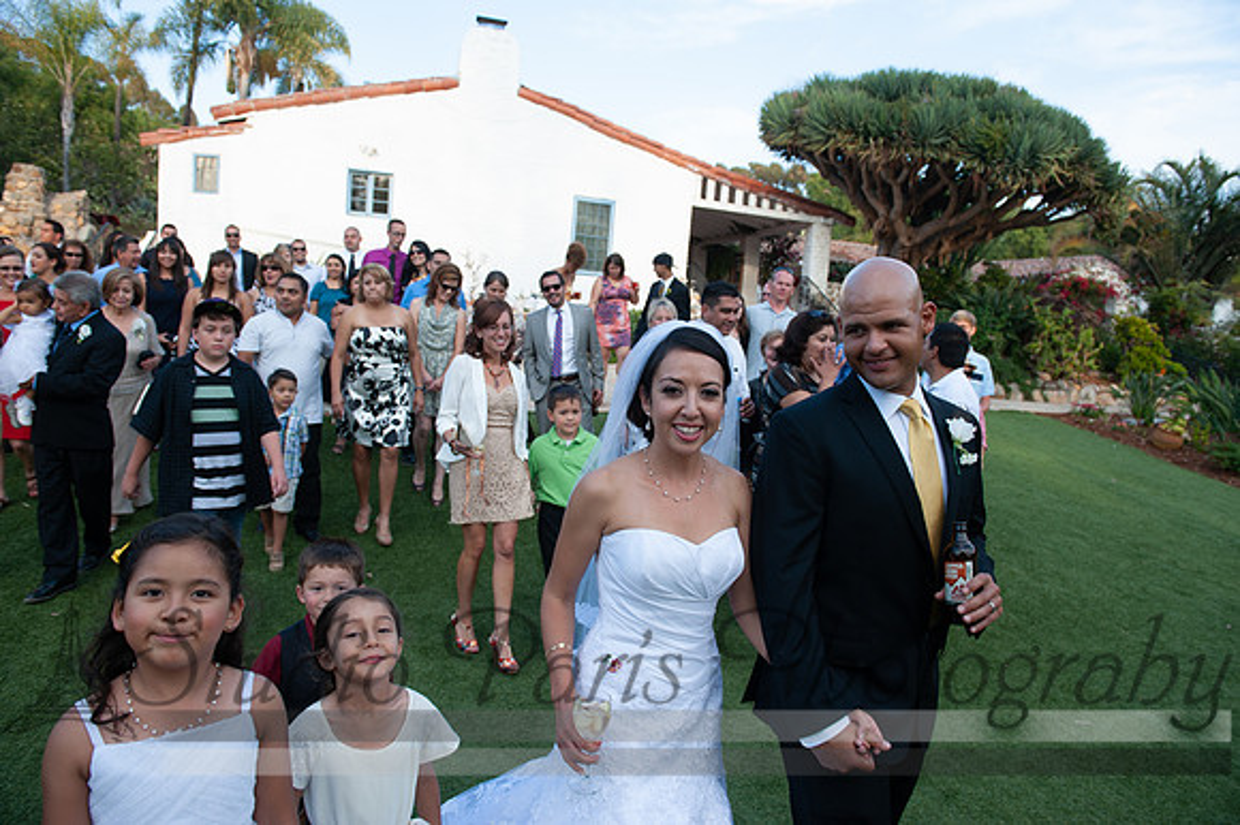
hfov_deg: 73.8
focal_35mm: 24
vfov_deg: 53.1
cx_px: 620
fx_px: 826
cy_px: 412
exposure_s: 1/250
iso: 200
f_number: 4.5
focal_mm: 24
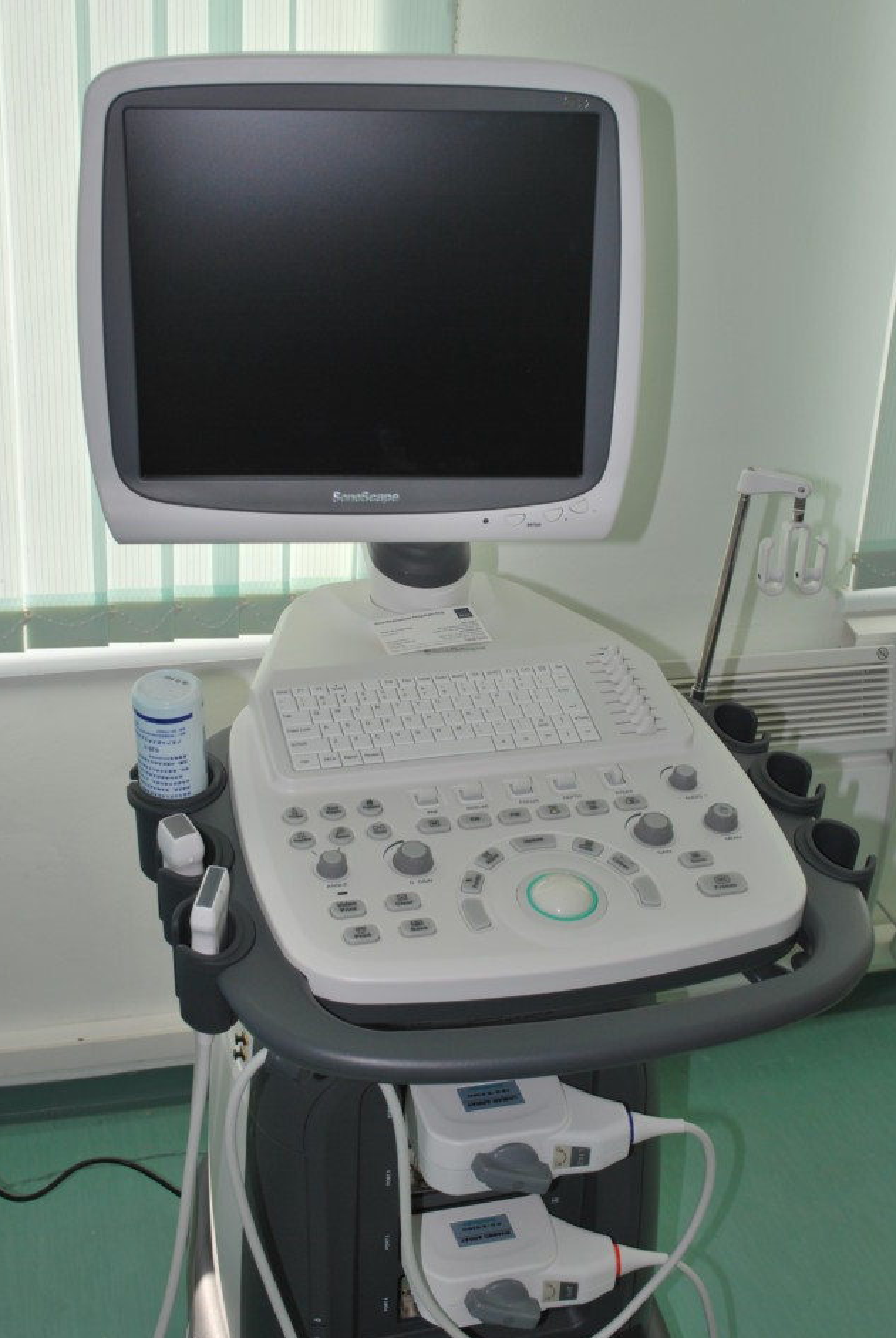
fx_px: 1693
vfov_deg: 43.1
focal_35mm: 46
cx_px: 433
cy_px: 653
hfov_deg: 29.6
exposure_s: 1/200
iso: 100
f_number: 8
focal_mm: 29
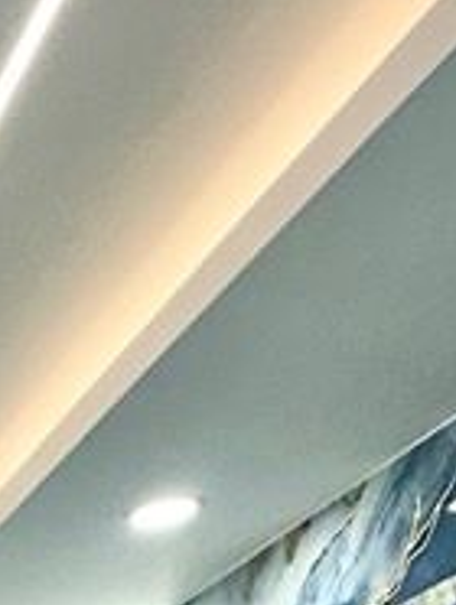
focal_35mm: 77
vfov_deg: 16.2
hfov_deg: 14.3
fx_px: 1349
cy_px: 1340
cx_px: -580
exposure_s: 1/100
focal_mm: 2.22
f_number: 2.2
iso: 40
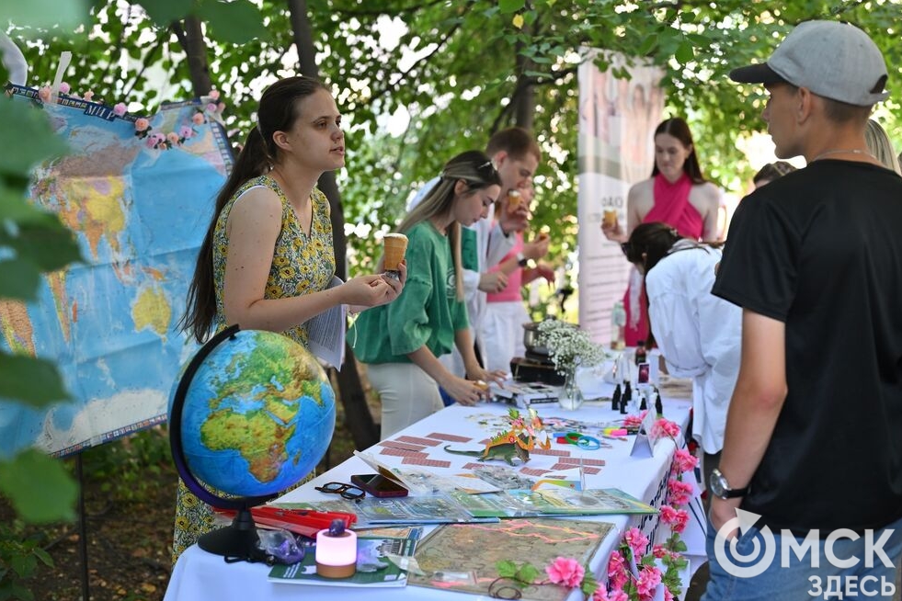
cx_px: 454
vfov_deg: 26.5
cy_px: 306
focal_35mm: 51
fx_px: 1278
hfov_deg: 38.9
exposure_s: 1/160
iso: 640
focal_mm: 50
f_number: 2.8
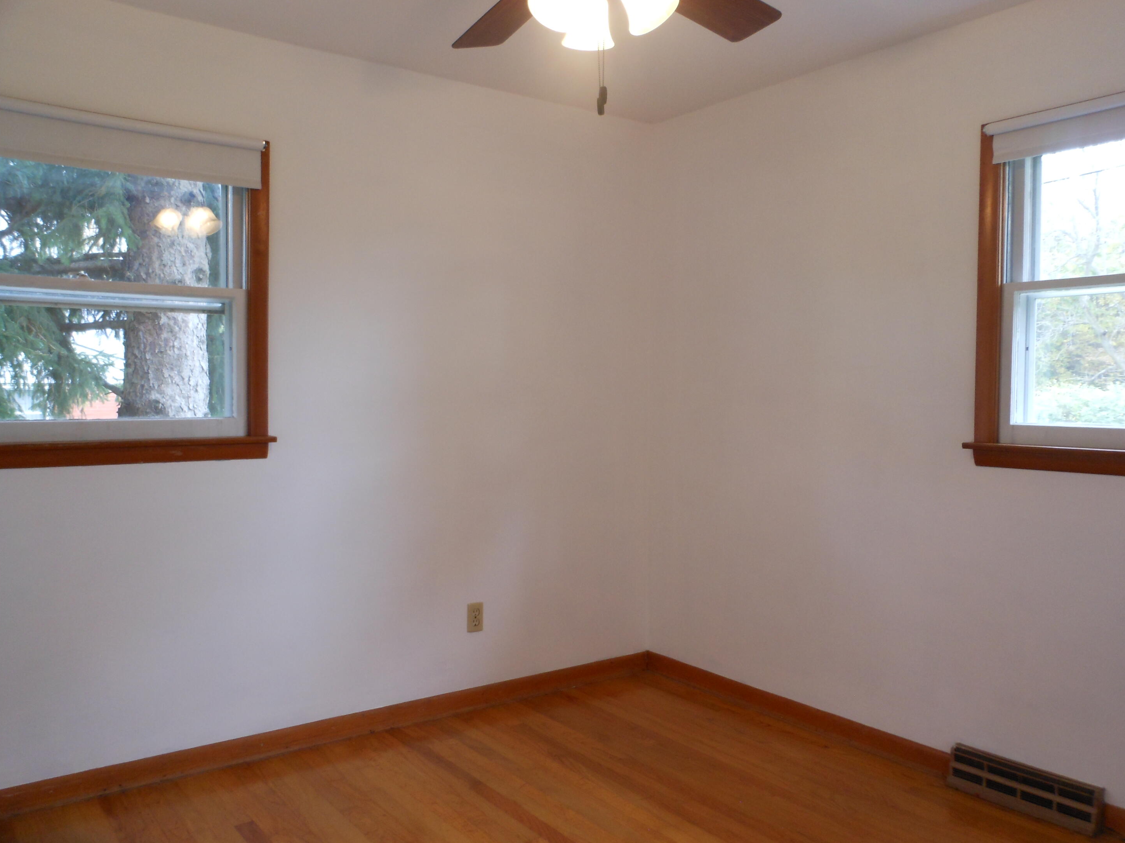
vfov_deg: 48.2
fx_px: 942
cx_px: 571
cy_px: 427
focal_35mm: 29
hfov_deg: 61.7
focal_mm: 5
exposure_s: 1/30
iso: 160
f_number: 3.7
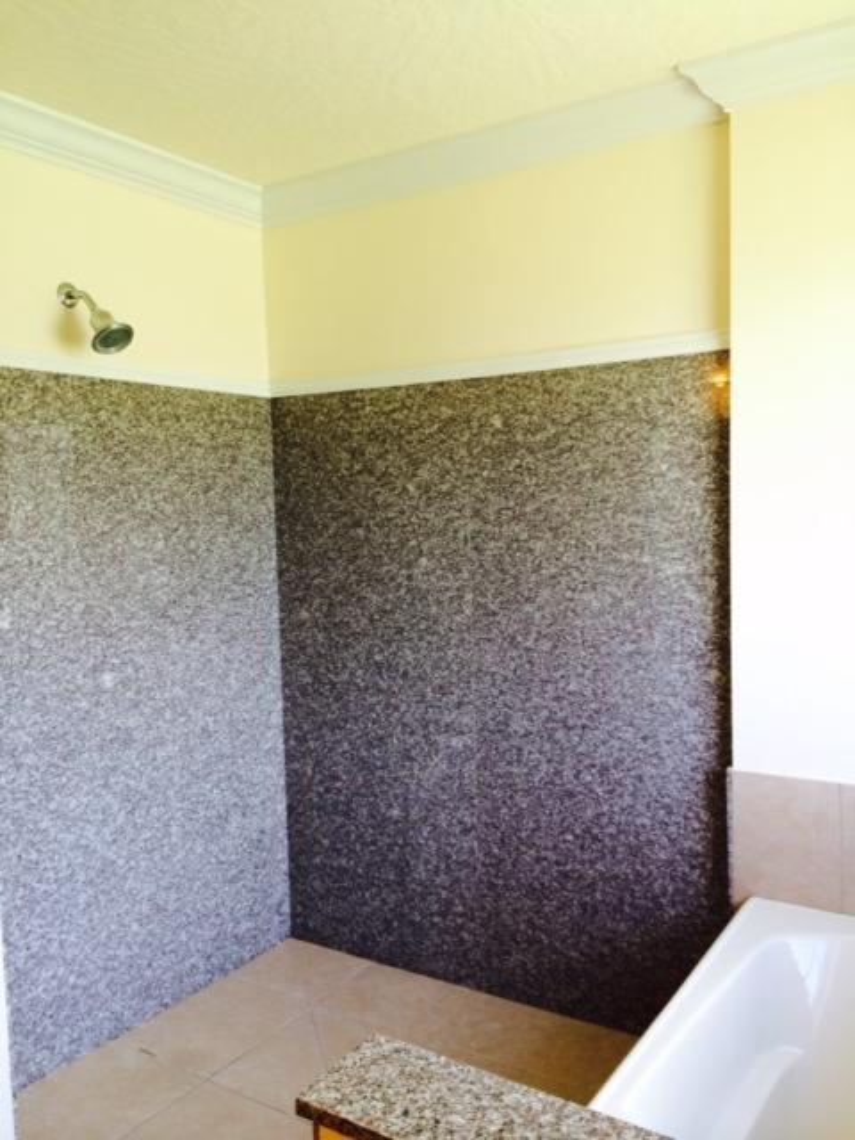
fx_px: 988
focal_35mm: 30
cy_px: 570
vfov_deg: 60.0
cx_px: 428
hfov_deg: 46.8
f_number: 2.2
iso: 40
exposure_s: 1/40
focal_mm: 4.12
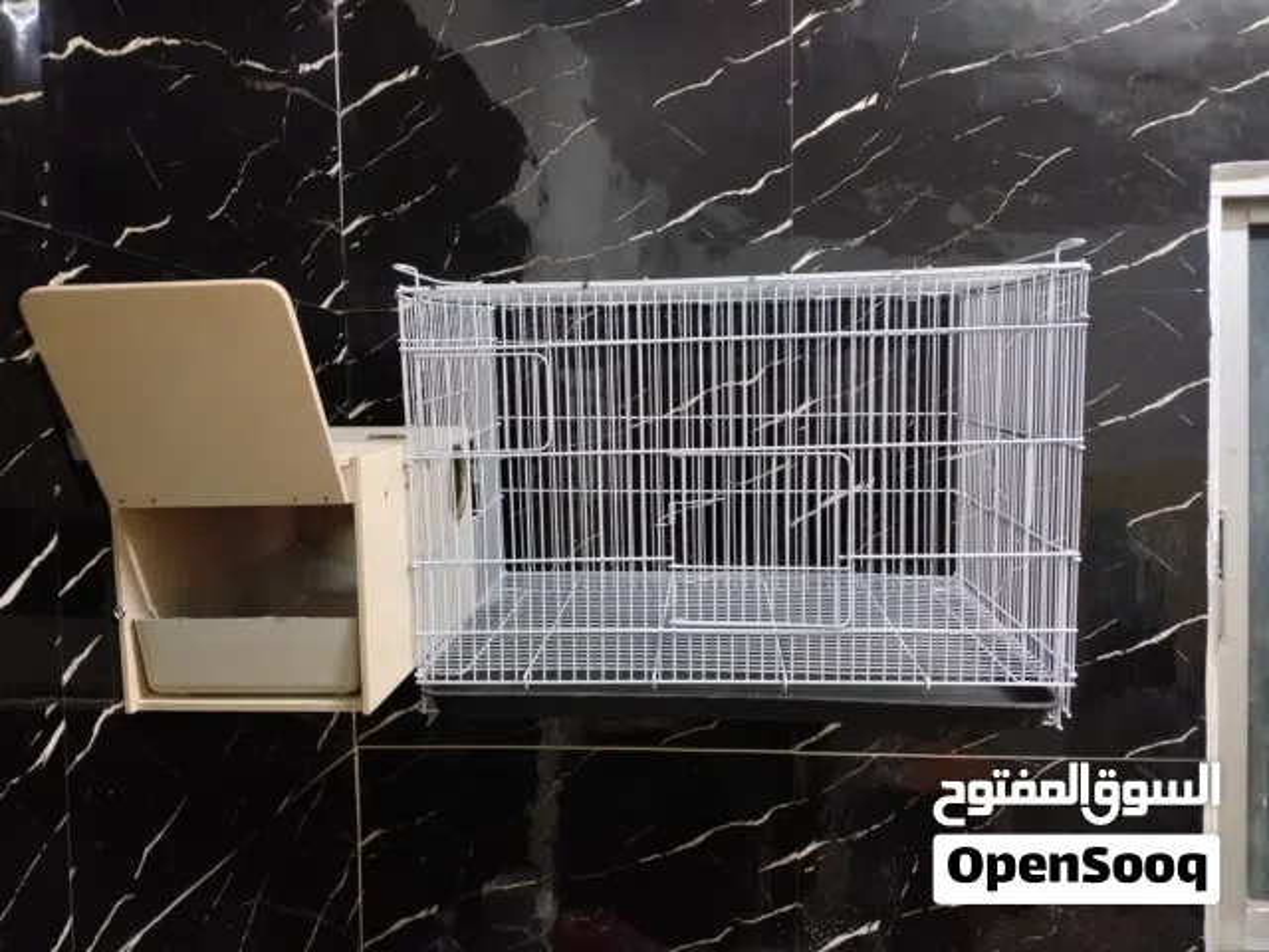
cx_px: 634
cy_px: 476
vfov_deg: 51.4
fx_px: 990
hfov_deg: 65.3
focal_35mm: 27
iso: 2800
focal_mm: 4.05
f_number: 1.8
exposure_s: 1/50
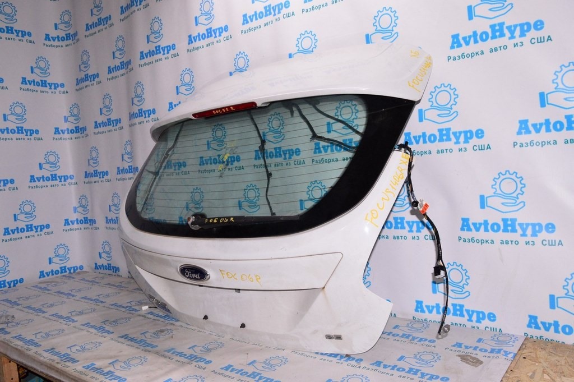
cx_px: 287
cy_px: 191
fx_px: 478
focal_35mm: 30
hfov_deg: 62.0
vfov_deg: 43.5
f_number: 8
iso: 1600
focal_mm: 20
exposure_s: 1/200
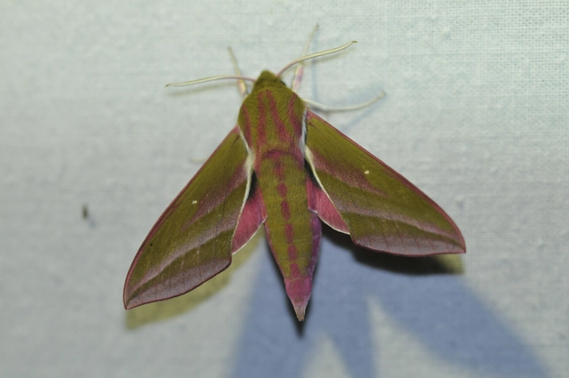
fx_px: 2486
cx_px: 284
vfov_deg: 8.7
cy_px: 189
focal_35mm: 158
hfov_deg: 13.1
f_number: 5
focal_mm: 105
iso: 800
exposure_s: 1/160
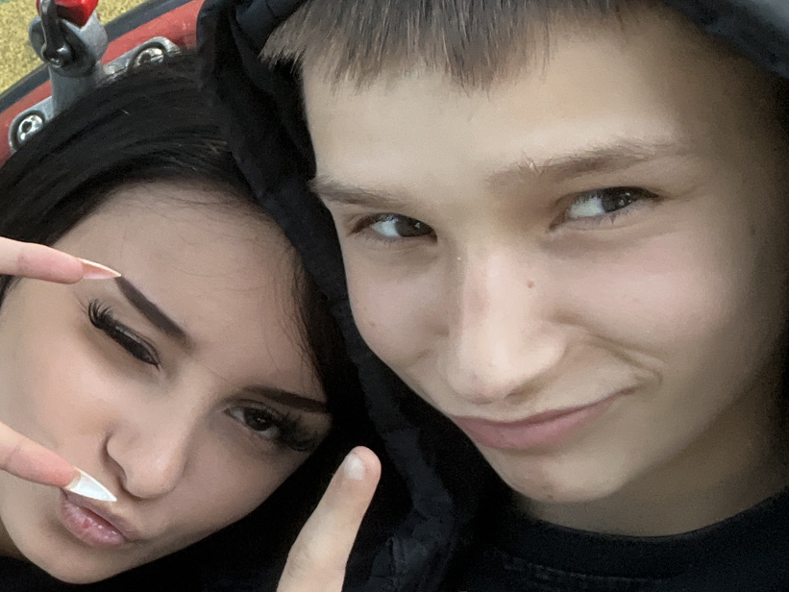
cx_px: -136
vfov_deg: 26.1
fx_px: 1277
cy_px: 328
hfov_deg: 29.9
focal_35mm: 56
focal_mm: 2.71
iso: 400
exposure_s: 1/51
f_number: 2.2
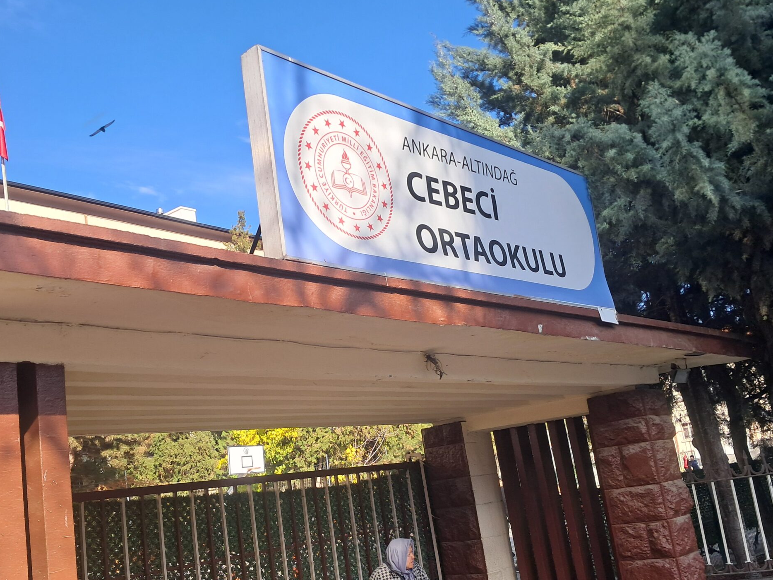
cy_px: 354
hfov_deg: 50.0
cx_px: 329
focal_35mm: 37
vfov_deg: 38.5
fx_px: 826
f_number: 1.8
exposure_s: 1/398
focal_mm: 4
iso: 50
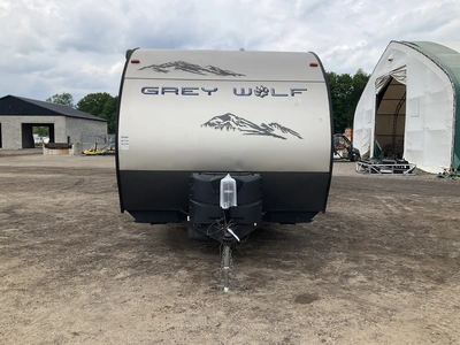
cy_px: 172
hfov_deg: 61.7
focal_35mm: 29
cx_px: 230
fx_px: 385
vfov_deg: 48.2
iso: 25
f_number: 1.8
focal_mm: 3
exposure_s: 1/2058
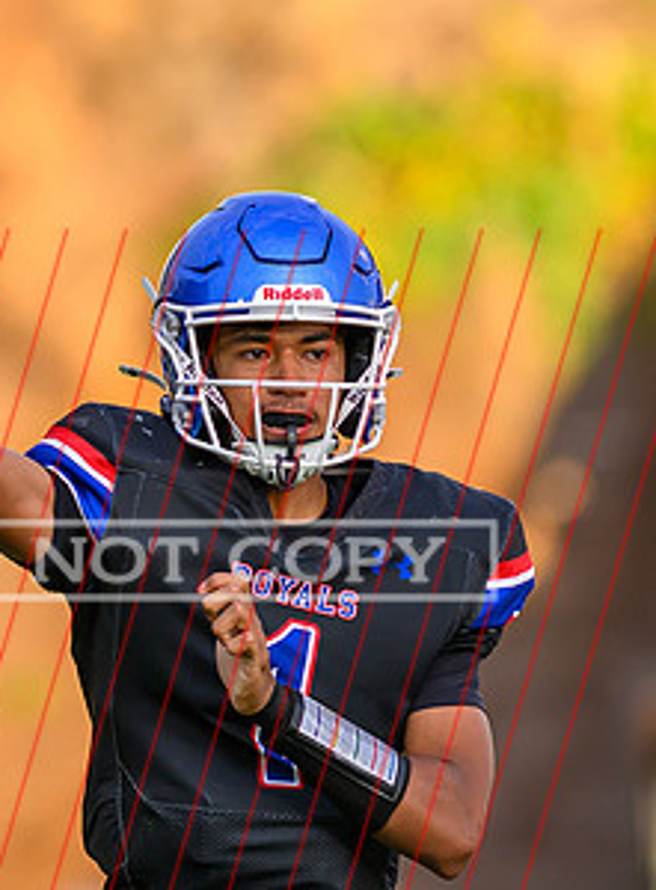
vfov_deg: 2.0
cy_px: 256
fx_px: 25817
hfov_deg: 1.5
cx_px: 150
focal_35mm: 1010
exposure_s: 1/1250
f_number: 2.8
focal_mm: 300
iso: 360
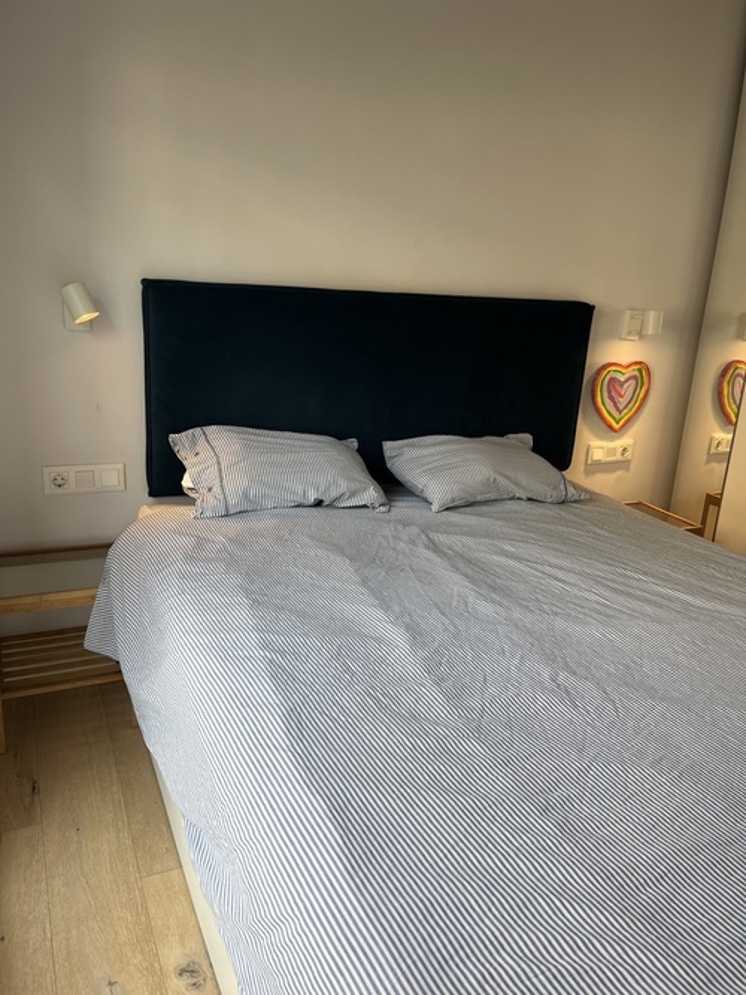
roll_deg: -3.0
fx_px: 747
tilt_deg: -17.6
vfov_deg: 67.3
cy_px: 498
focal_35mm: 26
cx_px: 373
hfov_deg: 53.0
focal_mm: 5.1
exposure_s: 1/140
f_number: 1.6
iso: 32
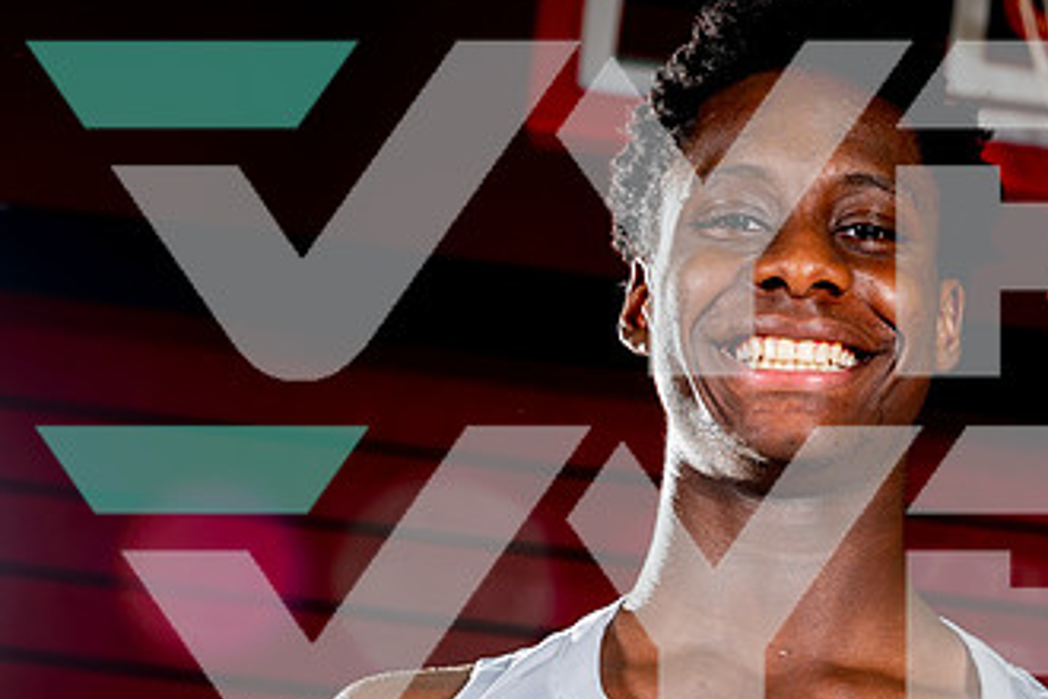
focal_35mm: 95
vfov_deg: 14.3
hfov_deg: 21.2
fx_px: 2765
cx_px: 845
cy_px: 596
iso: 100
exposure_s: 1/125
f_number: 5.6
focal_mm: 54
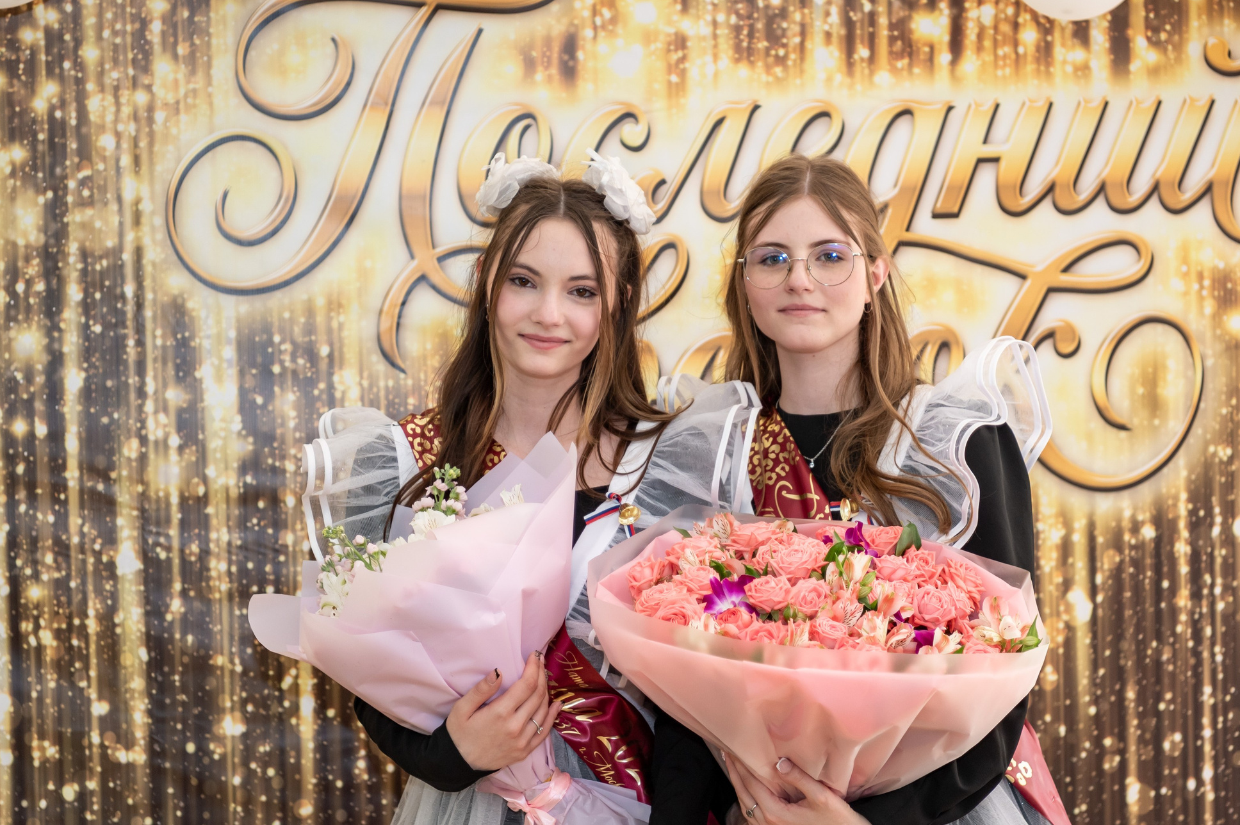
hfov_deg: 24.8
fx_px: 2822
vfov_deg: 16.6
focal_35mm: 82
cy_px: 454
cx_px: 686
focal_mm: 62
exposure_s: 1/200
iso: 400
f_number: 2.8
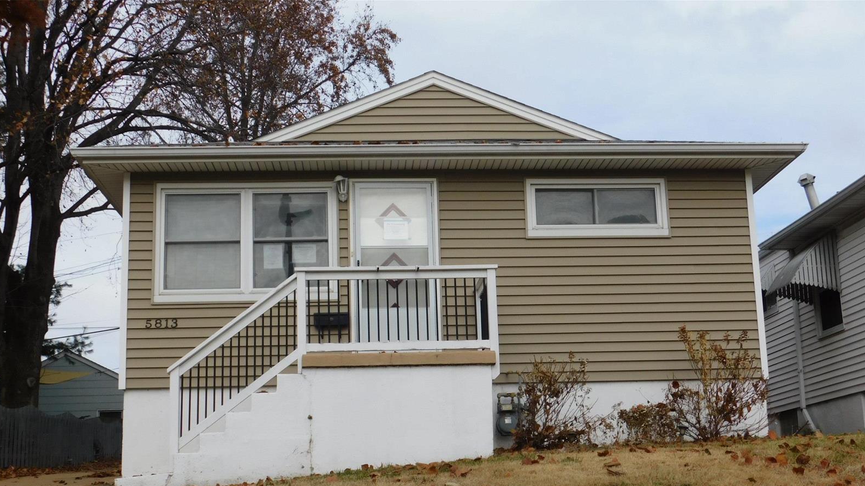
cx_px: 429
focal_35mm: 44
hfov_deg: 46.4
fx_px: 1009
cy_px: 327
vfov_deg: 26.9
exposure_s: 1/1250
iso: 125
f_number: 3.6
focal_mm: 7.1
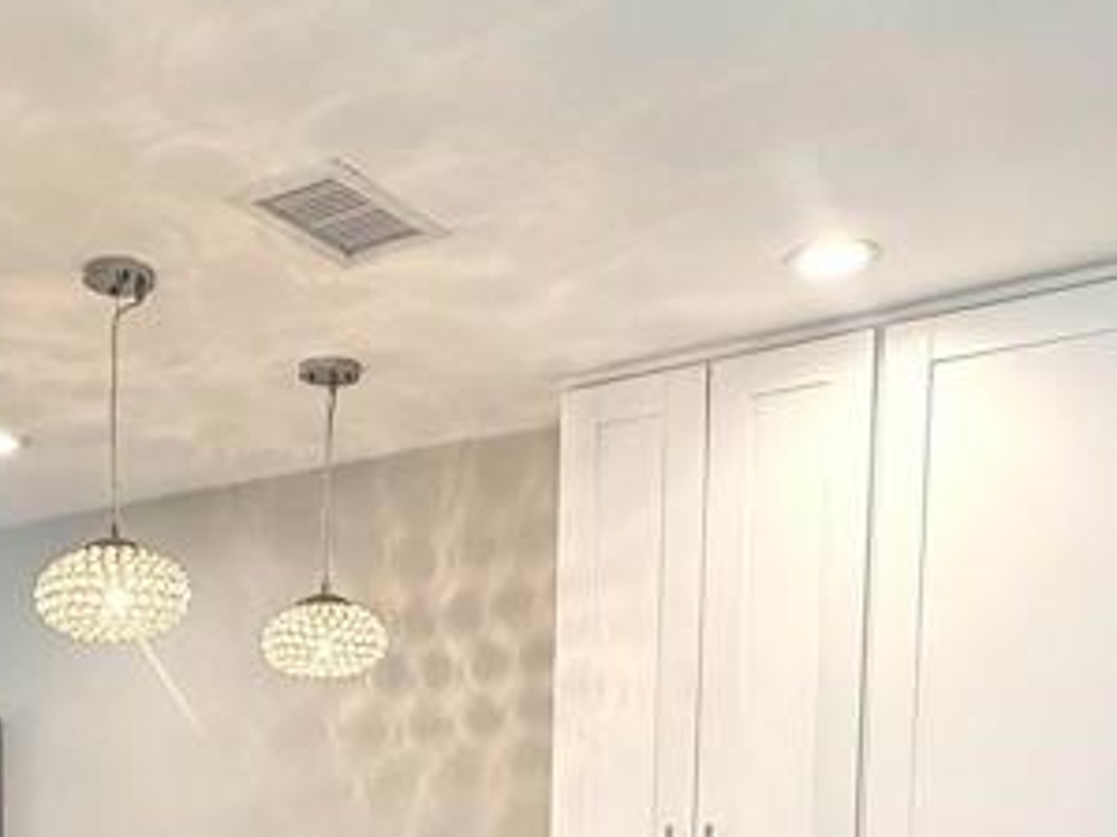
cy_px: 986
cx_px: 310
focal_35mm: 48
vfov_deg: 27.0
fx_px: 1548
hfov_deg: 38.9
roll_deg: -1.2
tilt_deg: -3.7
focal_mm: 2.22
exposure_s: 1/120
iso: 125
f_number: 2.2
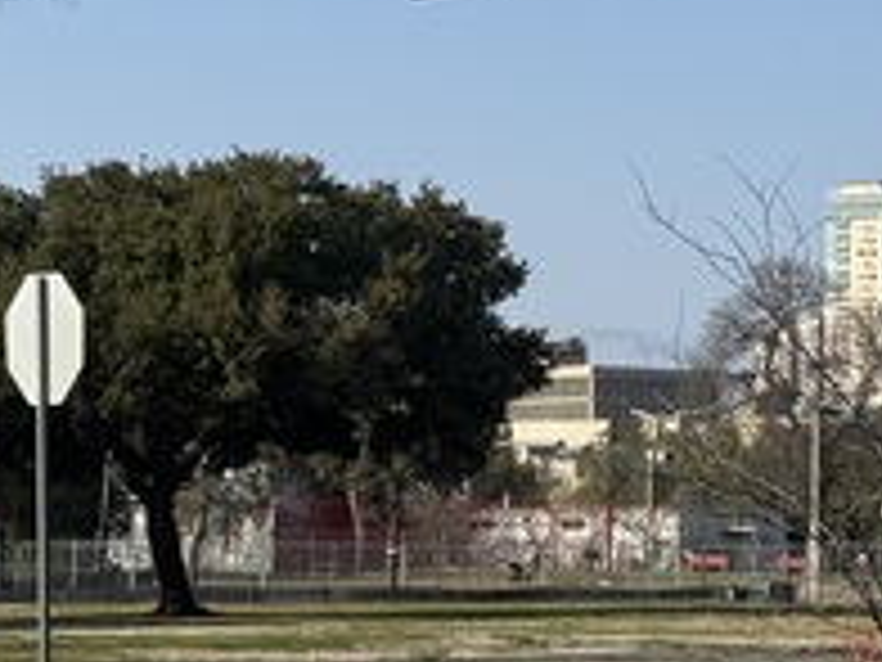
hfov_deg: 12.5
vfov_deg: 9.4
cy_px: 144
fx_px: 4000
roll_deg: -0.9
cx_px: 657
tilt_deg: +5.6
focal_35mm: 157
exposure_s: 1/4049
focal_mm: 6.76
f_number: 1.78
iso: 64
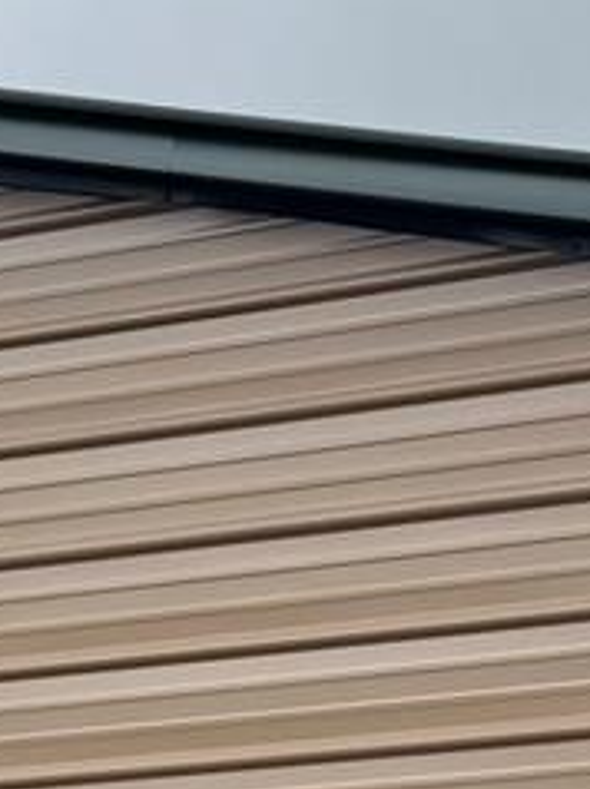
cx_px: -23
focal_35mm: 155
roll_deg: +2.0
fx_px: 3529
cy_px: 971
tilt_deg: +2.6
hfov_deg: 9.5
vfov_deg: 12.4
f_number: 1.78
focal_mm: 6.76
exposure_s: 1/3953
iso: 80
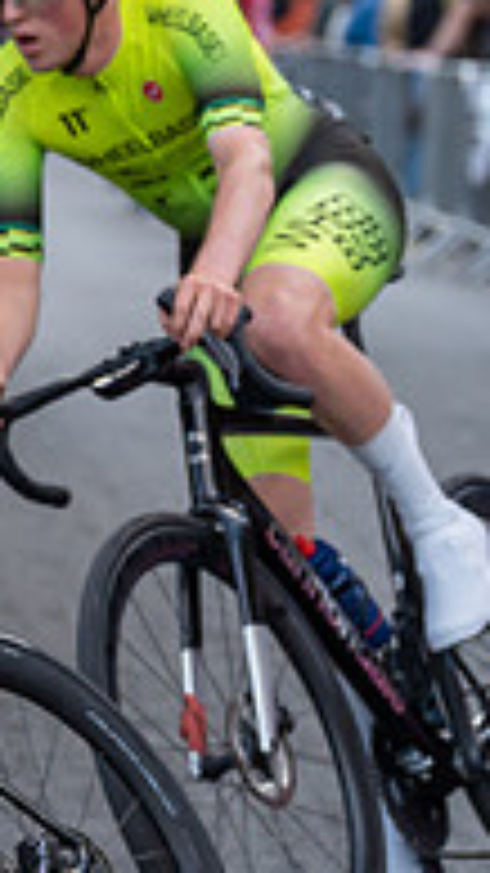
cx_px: -760
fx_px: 6889
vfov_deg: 7.2
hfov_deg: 4.0
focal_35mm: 298
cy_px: 16
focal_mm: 95
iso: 1250
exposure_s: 1/800
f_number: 3.5
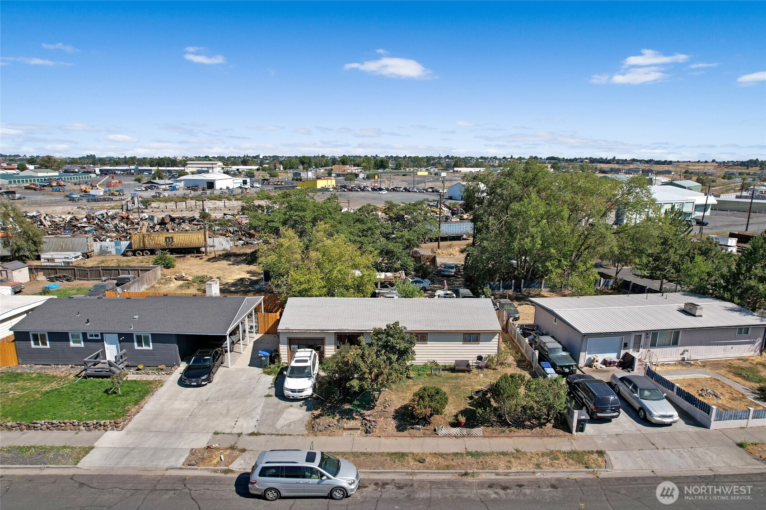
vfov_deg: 57.2
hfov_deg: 78.6
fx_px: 468
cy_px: 255
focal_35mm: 22
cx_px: 383
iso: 100
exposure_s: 1/2000
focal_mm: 8.38
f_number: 2.8
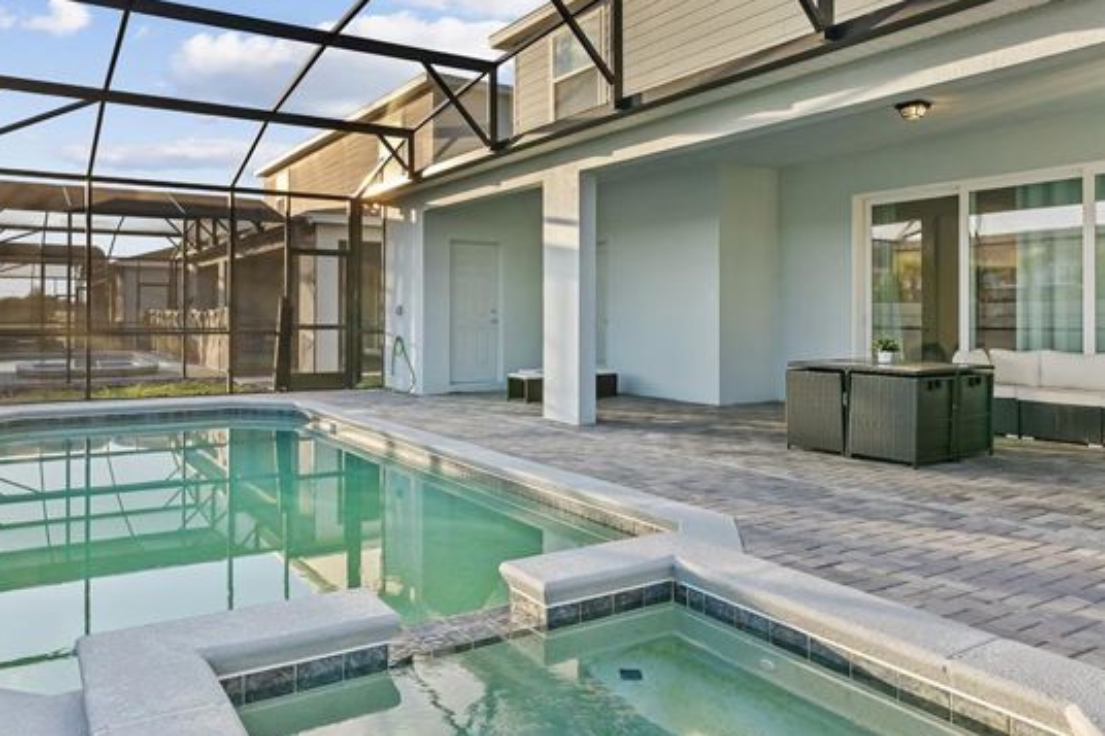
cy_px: 322
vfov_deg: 51.1
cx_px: 475
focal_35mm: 25
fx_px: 767
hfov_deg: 71.2
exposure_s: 1/80
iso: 800
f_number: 8
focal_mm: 19
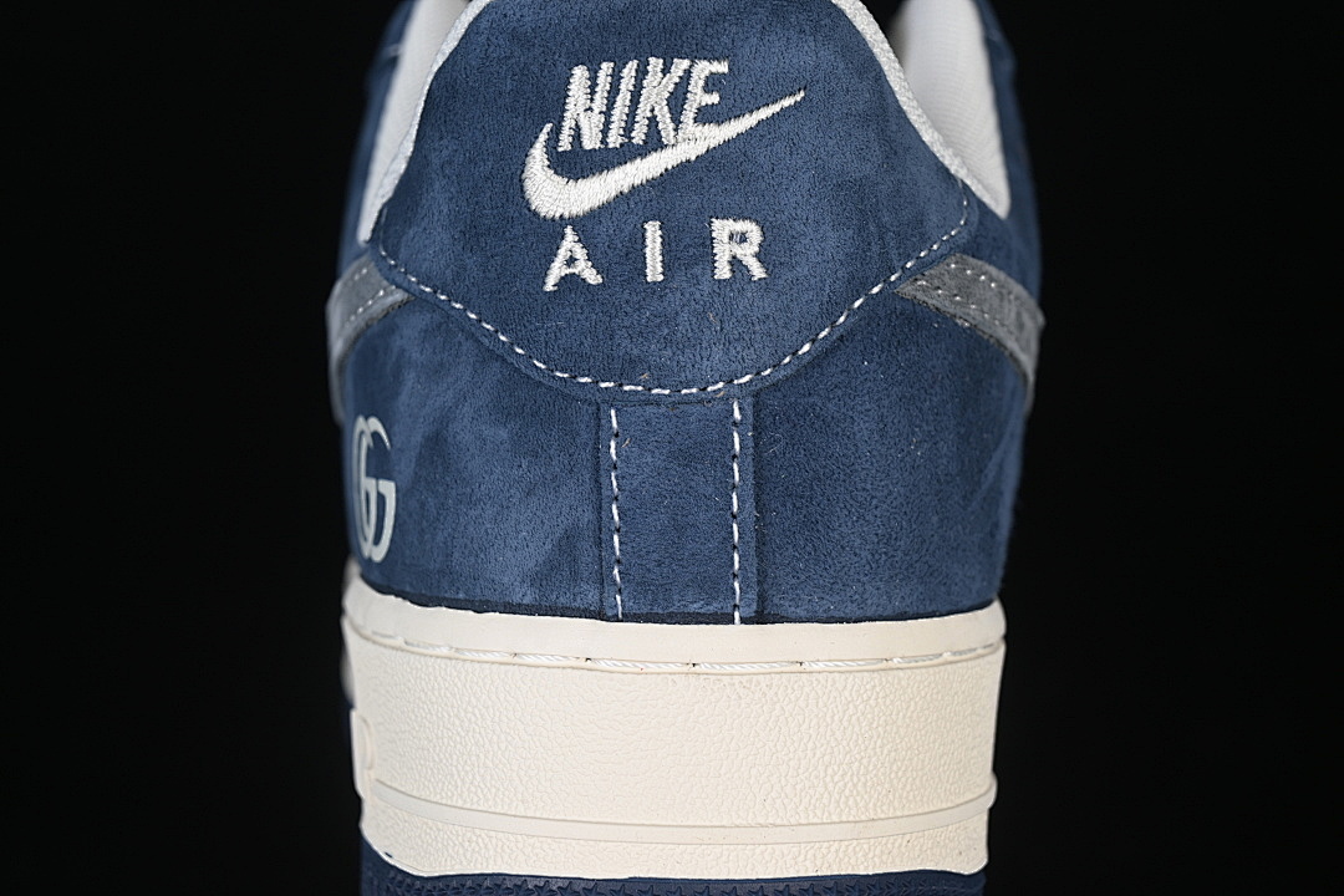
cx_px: 672
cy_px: 448
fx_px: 2800
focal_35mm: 75
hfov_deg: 27.0
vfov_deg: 18.2
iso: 160
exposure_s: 1/60
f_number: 7.1
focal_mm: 50
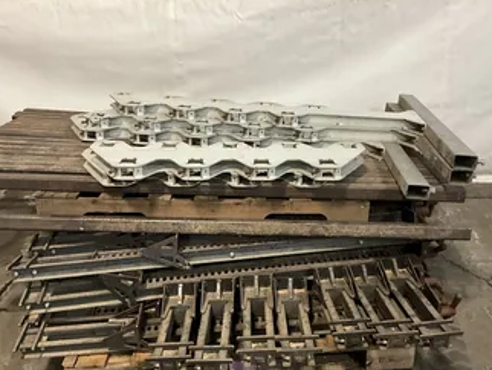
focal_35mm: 36
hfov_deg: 51.3
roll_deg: +3.8
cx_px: 263
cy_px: 209
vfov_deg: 39.6
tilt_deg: -25.9
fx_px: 512
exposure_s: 1/40
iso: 320
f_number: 1.8
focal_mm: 3
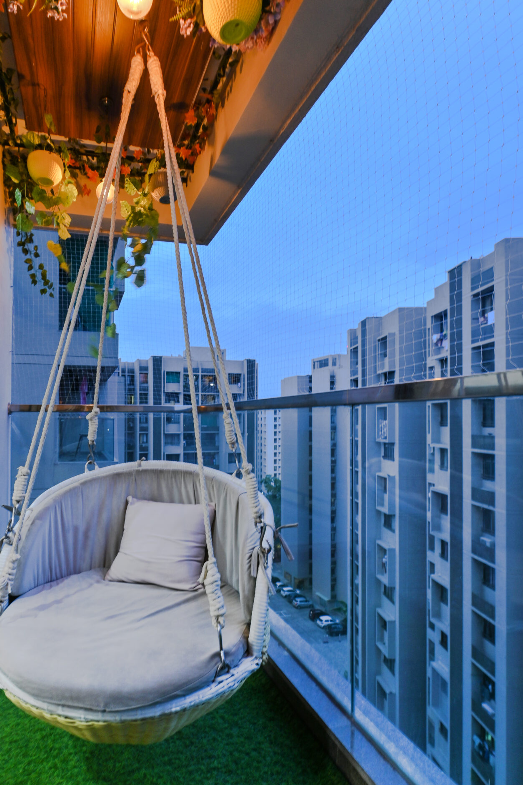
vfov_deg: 86.8
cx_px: 172
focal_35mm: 19
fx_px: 415
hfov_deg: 62.8
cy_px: 417
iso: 125
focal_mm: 14
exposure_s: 1/8
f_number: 8
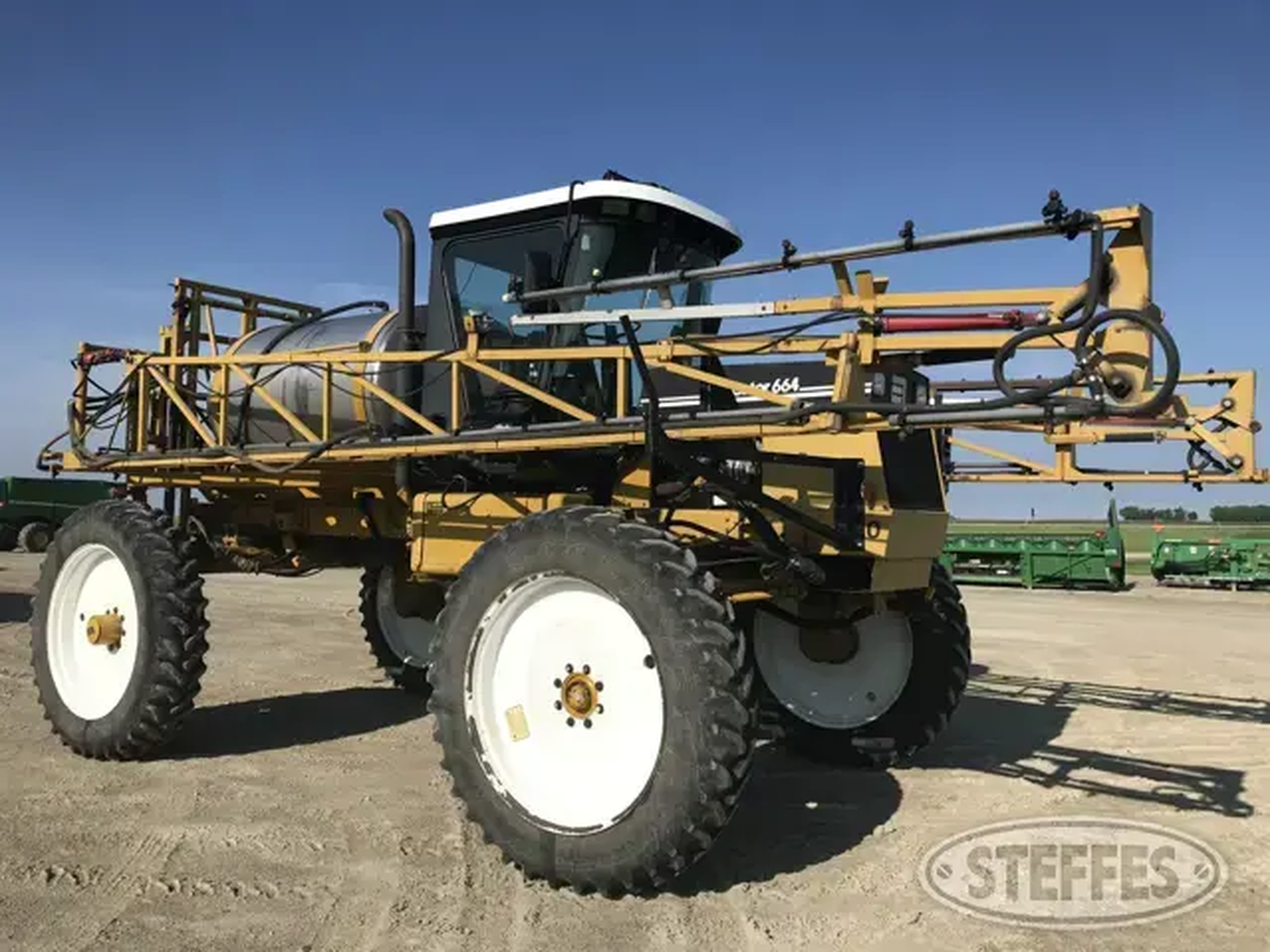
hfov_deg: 63.4
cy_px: 476
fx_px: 1027
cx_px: 635
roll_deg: -1.6
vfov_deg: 49.7
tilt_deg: +4.0
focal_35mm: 28
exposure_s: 1/3096
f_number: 1.8
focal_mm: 3.99
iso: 20
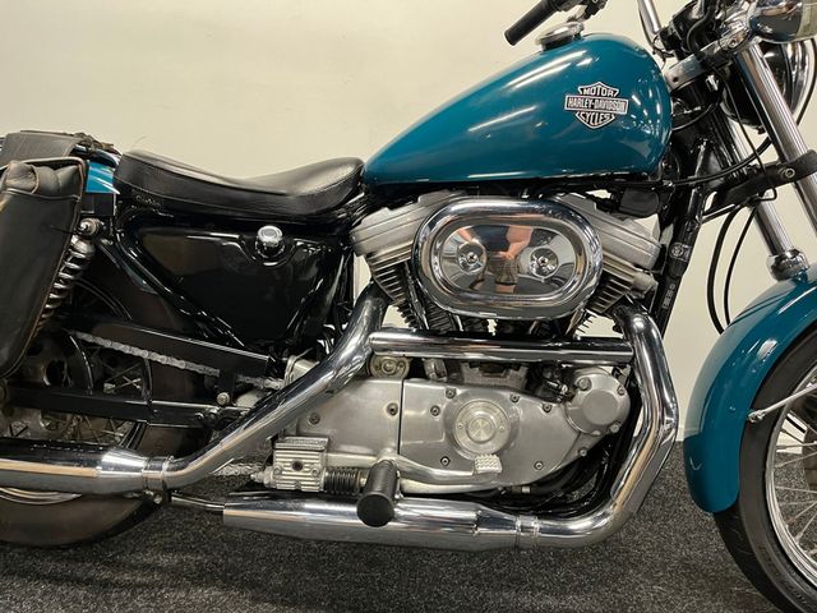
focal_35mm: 26
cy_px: 306
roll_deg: -4.3
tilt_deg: -12.1
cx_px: 408
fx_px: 614
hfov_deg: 67.3
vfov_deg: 53.1
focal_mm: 5.1
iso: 250
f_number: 1.6
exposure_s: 1/50
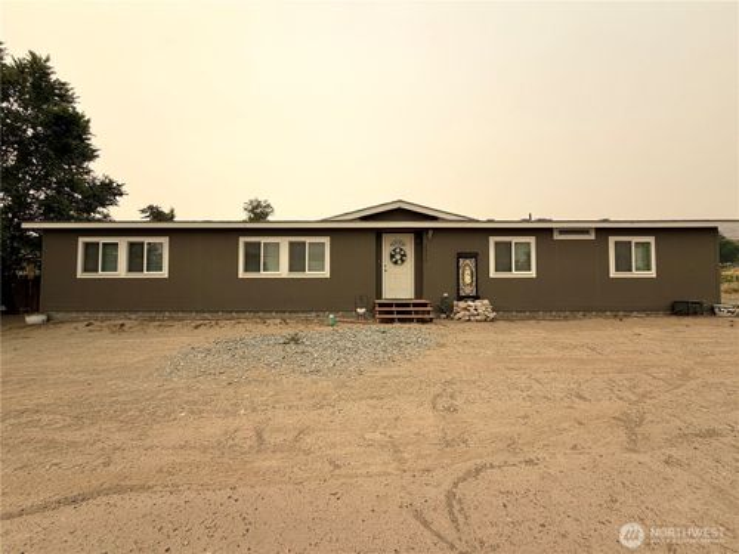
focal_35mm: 14
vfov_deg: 85.7
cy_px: 277
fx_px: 299
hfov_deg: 102.1
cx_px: 370
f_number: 2.2
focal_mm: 2.22
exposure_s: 1/1017
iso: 20
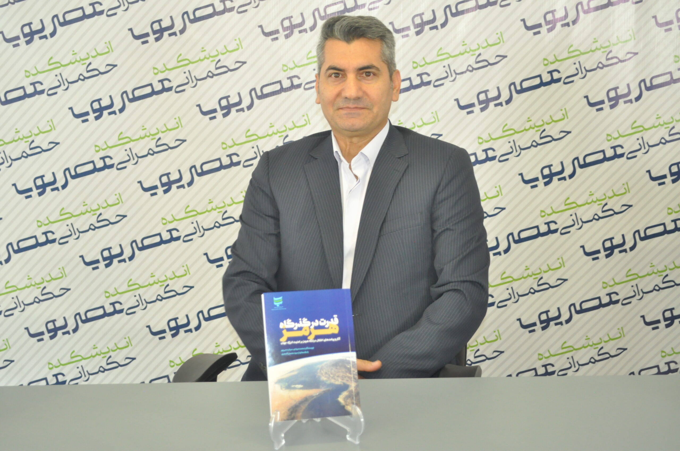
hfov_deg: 36.9
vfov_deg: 25.0
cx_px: 340
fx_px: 1019
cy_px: 226
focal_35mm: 54
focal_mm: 36
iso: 1250
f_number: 5.6
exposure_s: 1/60
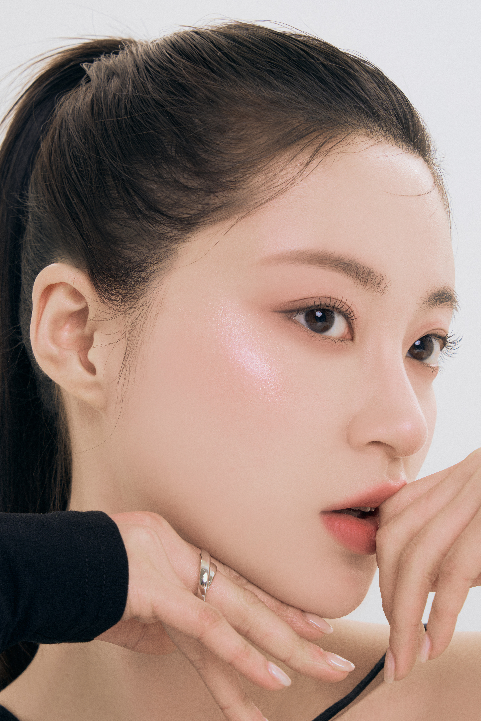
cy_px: 360
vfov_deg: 19.5
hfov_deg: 13.0
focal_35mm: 105
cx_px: 240
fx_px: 2104
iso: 100
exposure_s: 1/125
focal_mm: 70
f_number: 9
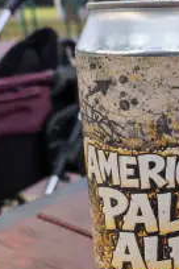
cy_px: 183
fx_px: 380
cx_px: 159
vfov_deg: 38.4
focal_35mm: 51
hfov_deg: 25.7
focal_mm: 4.7
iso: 107
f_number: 1.79
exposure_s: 1/100
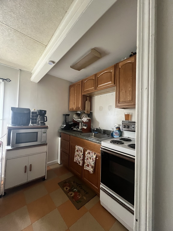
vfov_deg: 106.2
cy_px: 116
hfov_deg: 89.9
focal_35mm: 13
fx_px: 87
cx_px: 86
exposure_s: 1/60
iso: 1000
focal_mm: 1.57
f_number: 1.8
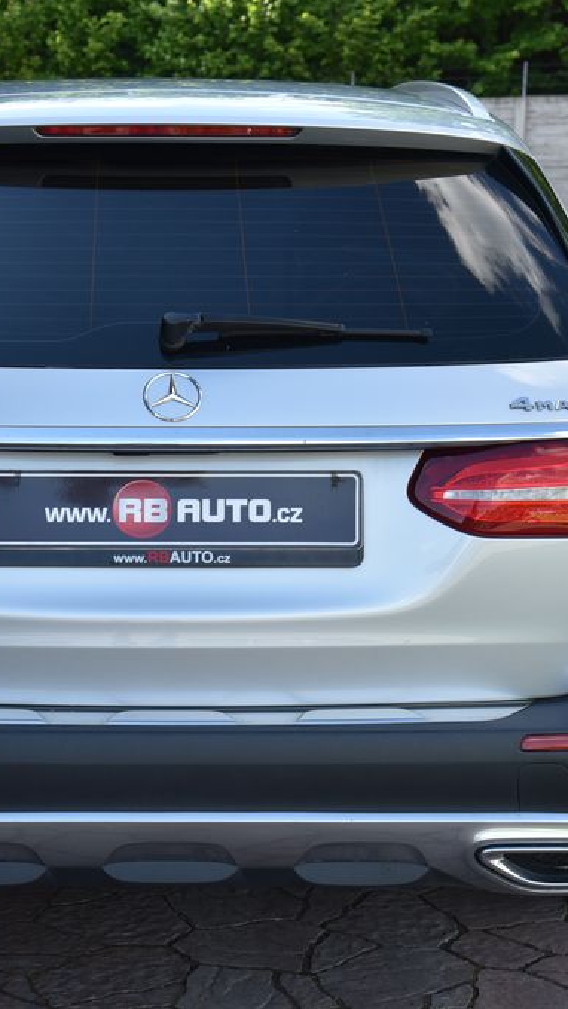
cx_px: 128
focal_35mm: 79
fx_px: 2115
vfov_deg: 26.8
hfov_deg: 15.2
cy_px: 502
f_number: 8
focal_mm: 50
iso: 500
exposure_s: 1/250
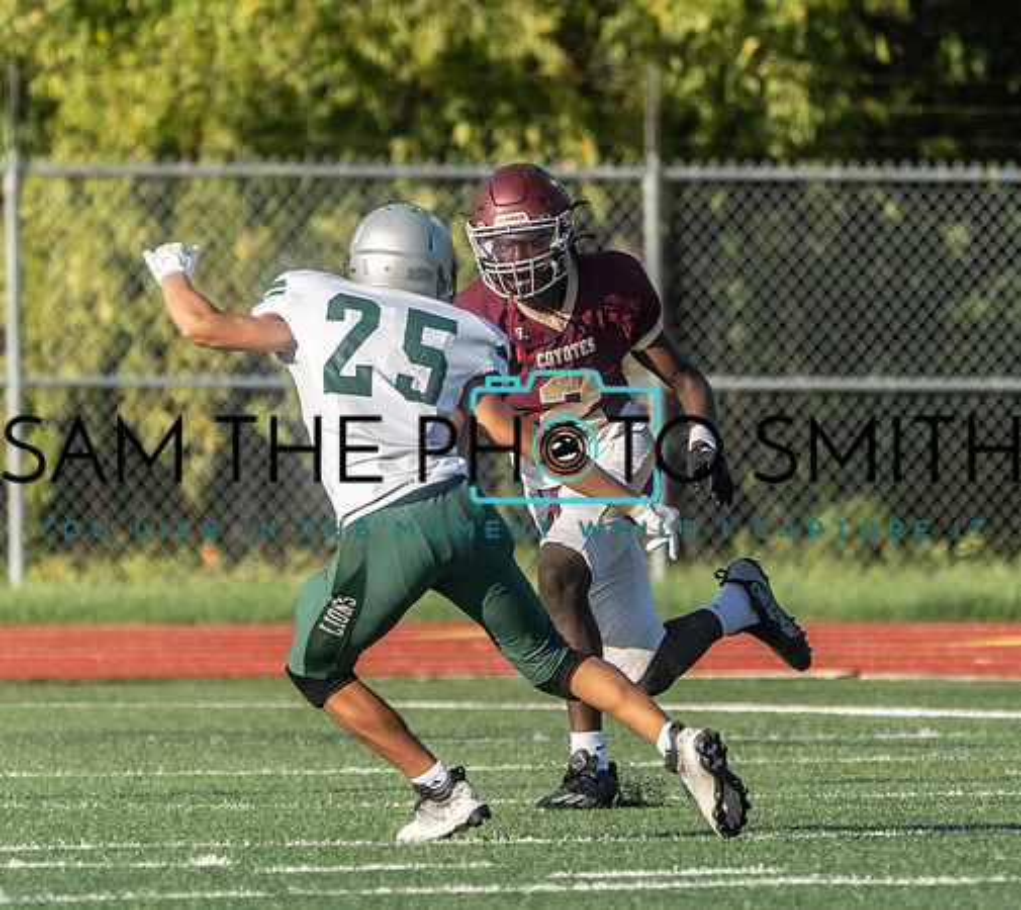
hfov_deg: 2.0
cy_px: 520
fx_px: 28586
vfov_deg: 1.8
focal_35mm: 904
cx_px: 541
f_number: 8
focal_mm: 560
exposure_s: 1/1250
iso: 640
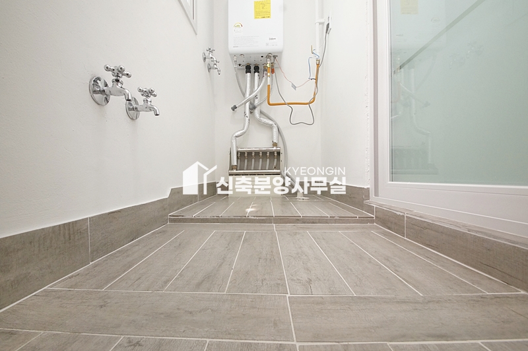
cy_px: 176
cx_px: 264
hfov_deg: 100.4
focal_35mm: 15
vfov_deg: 77.2
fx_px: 220
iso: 1600
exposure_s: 1/50
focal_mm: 10
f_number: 9
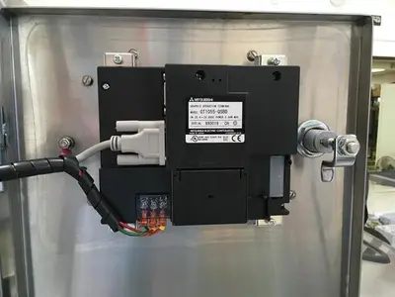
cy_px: 148
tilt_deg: -6.5
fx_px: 331
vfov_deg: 48.2
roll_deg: -1.0
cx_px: 198
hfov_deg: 61.7
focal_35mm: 29
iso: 80
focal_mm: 4.15
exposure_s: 1/30
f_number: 2.2
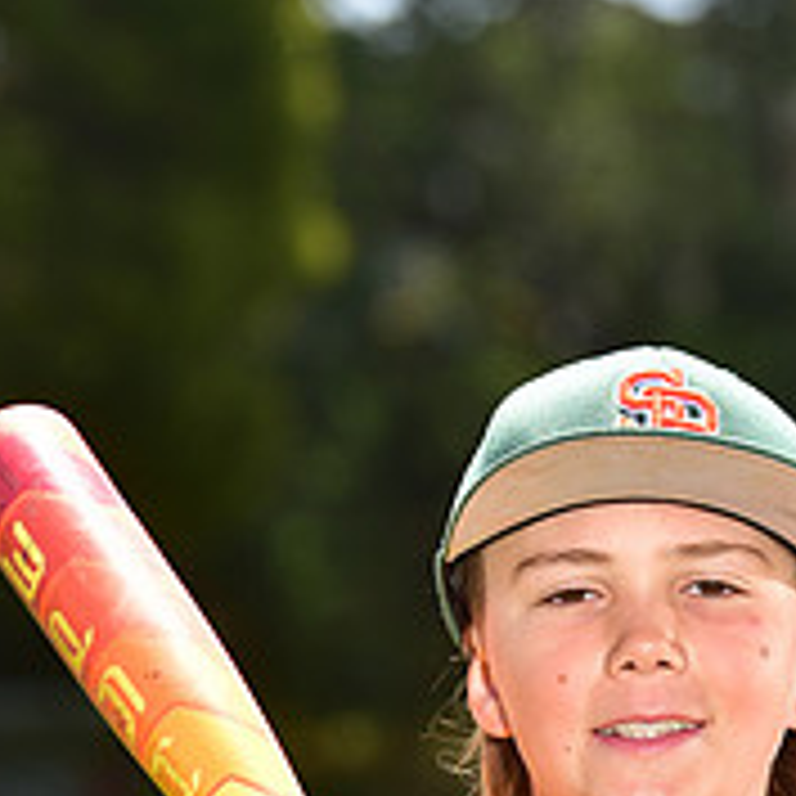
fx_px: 10120
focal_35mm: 389
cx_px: 672
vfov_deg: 4.5
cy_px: 1151
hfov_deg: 4.5
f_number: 5
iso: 80
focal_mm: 140
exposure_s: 1/200
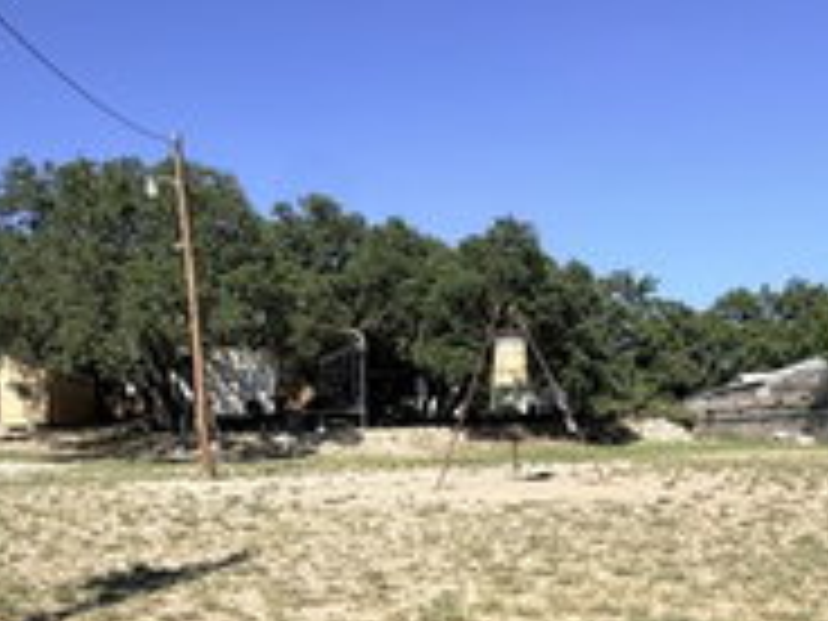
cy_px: 464
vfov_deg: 36.0
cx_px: 310
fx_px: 933
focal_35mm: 39
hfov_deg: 47.4
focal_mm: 2.22
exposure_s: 1/853
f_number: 2.2
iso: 20
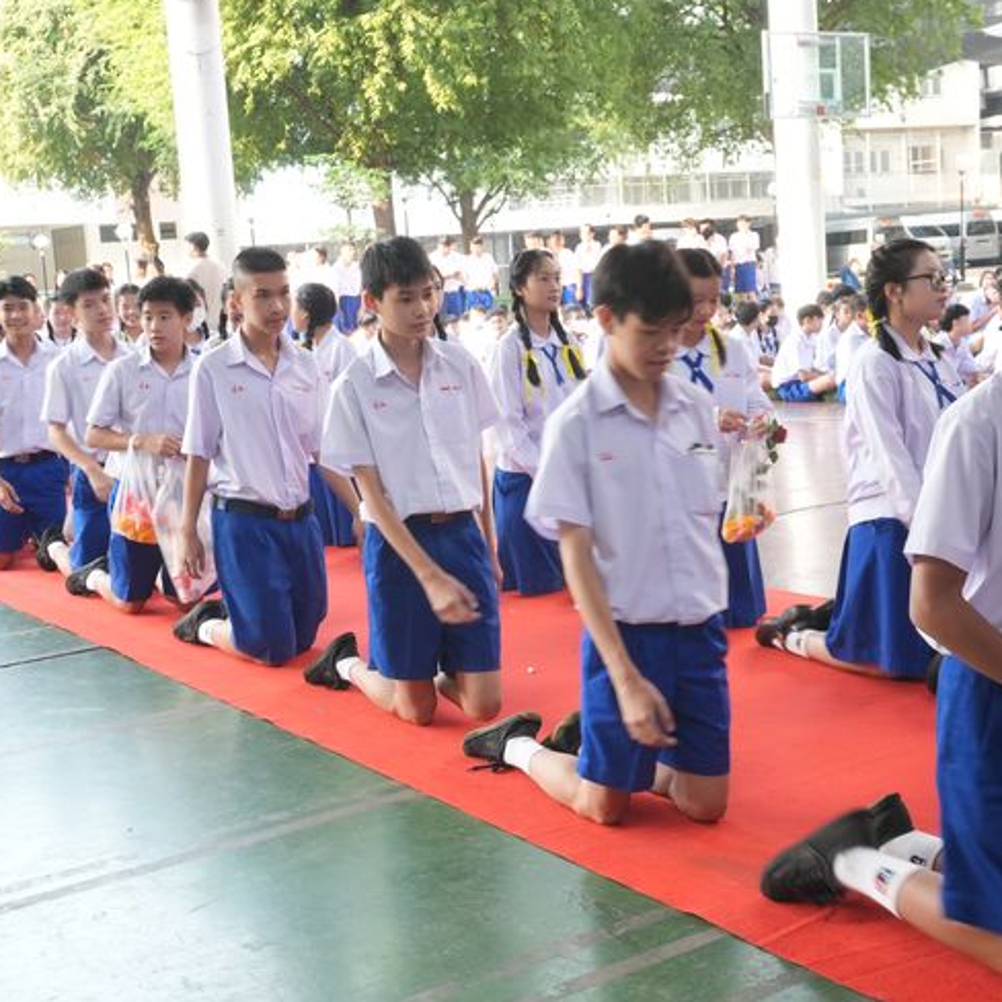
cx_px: 511
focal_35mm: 47
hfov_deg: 36.1
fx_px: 1539
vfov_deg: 36.1
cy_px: 501
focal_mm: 24
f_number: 9
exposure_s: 1/40
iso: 1000
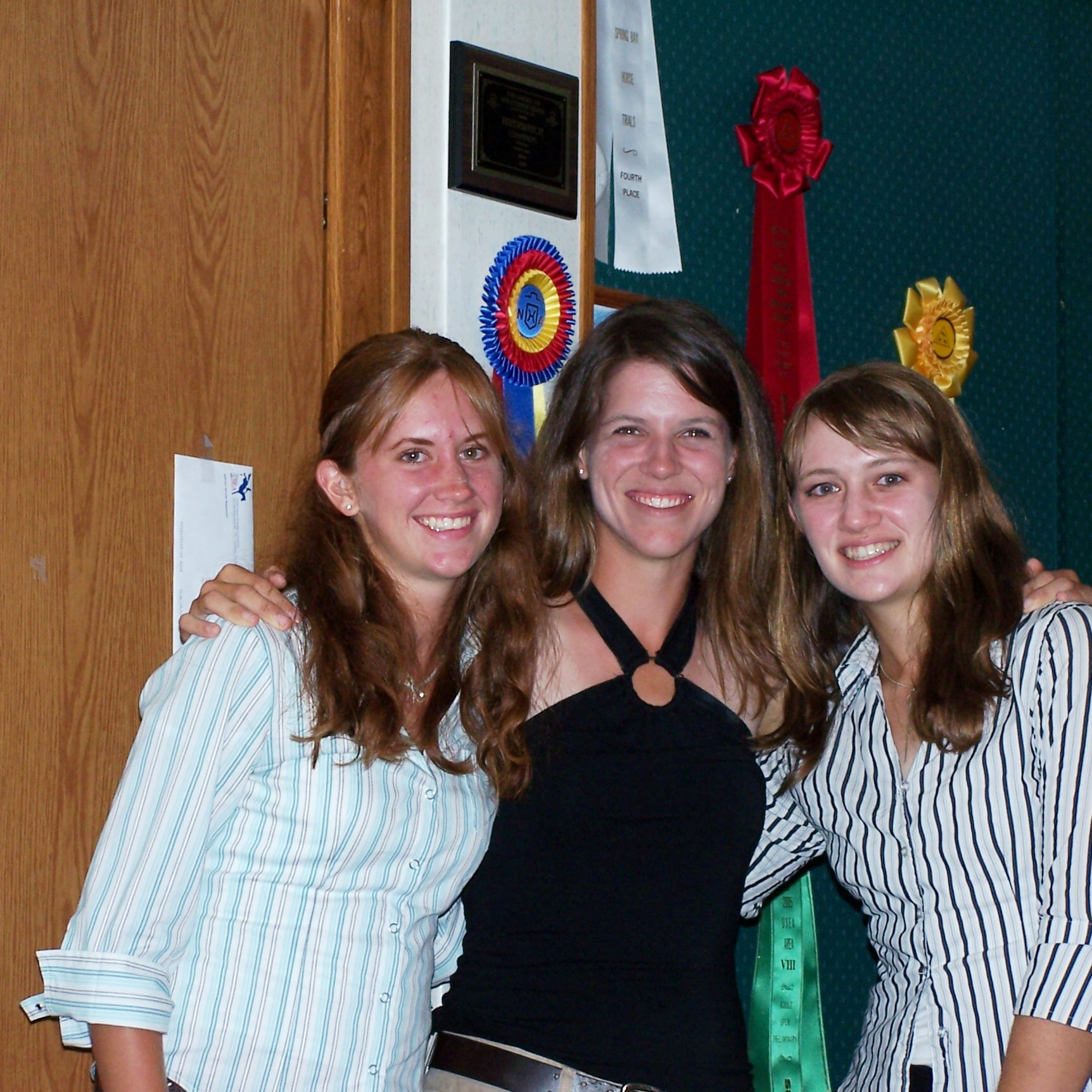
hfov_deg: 14.1
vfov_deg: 14.1
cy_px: 546
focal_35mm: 124
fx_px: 4426
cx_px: 613
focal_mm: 17.5
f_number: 3.2
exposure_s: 1/90
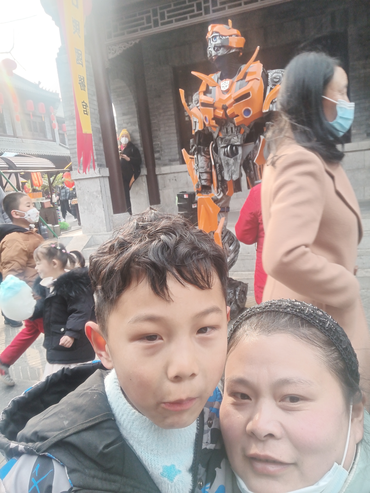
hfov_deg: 53.1
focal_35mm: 26
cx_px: 185
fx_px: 371
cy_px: 246
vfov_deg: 67.3
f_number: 2
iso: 100
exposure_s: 1/129
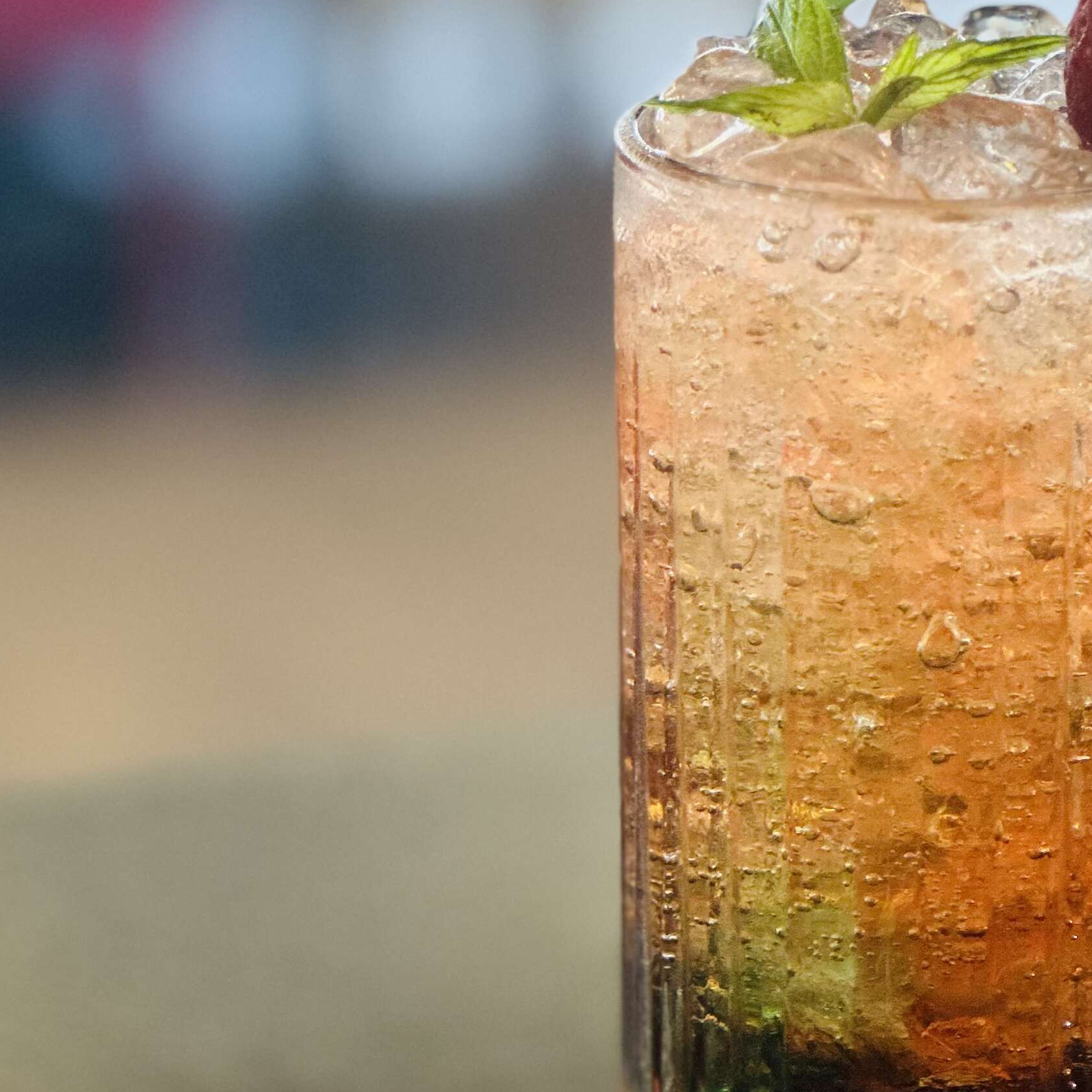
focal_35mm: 162
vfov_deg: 10.8
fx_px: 5782
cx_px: 907
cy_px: 346
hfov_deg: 10.7
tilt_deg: -14.9
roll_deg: -0.6
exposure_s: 1/33
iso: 400
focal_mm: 9
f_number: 2.8
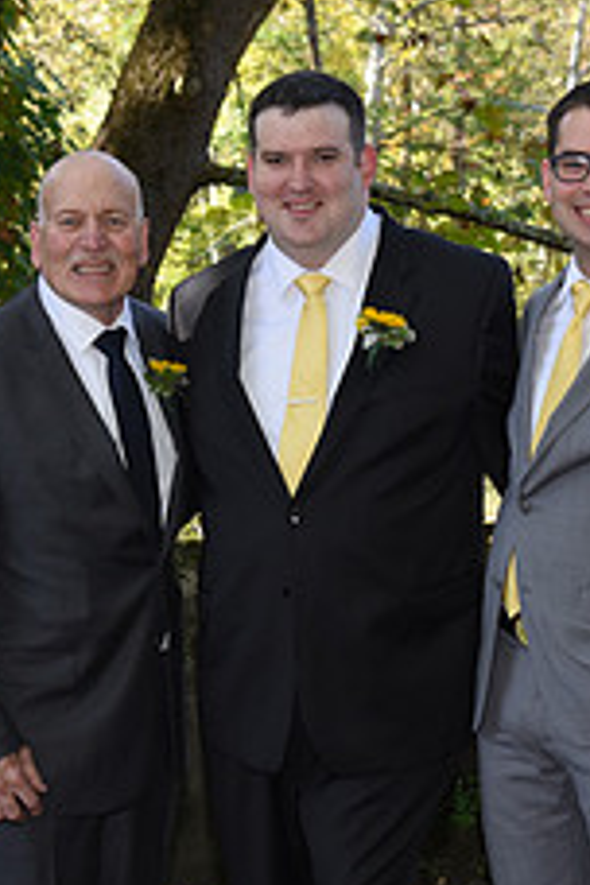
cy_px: 697
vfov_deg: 16.7
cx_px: 291
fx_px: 2999
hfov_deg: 11.2
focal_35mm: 122
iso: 640
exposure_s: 1/200
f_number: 6.3
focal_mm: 48
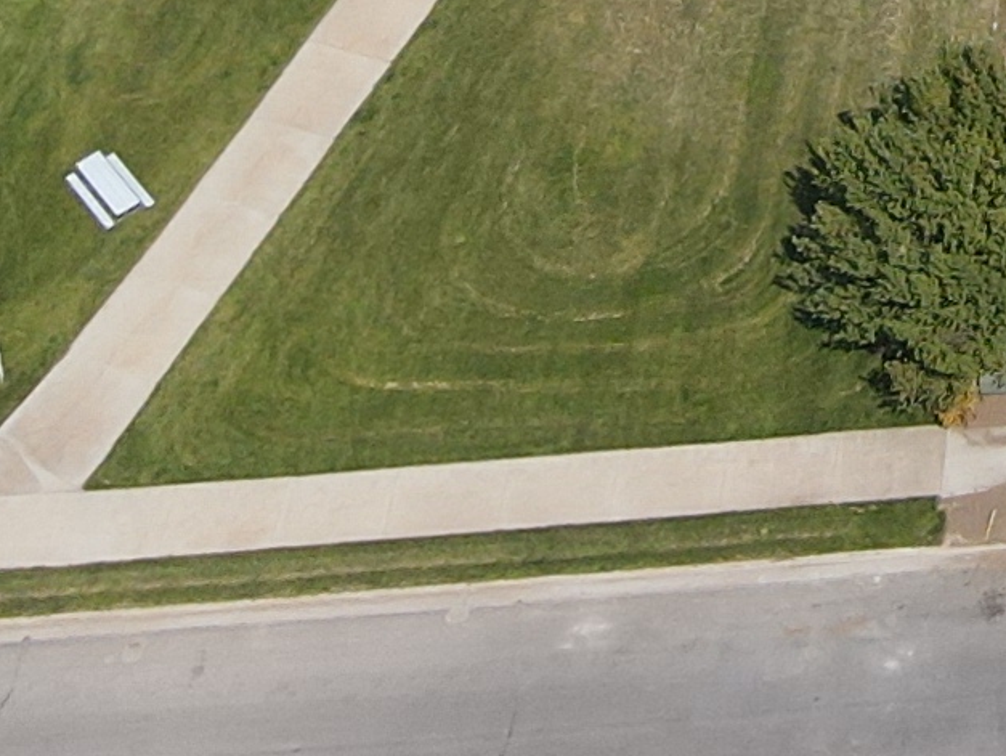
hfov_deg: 11.7
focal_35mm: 153
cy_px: -1061
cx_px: 1924
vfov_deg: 8.8
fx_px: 4449
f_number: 2.8
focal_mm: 4.5
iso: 100
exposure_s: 1/725
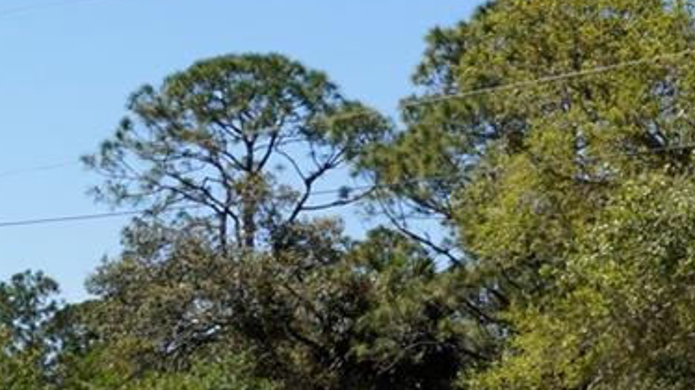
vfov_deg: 9.9
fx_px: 2229
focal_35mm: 121
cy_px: -17
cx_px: 836
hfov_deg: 16.9
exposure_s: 1/100
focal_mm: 18
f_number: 14
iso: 100
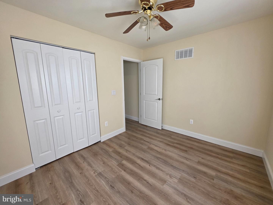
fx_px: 103
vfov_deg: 89.9
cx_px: 136
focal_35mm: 13
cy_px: 102
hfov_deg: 106.2
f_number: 1.9
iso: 80
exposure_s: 1/120
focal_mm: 2.2
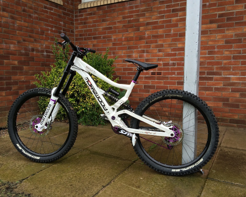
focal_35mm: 31
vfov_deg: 47.1
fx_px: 226
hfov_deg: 57.1
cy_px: 96
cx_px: 116
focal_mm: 4.15
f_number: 2.2
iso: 40
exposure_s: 1/60
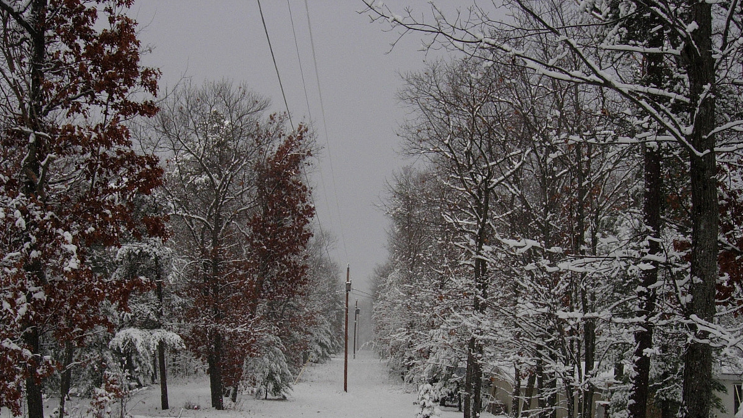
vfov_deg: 21.4
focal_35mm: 55
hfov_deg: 37.8
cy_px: 366
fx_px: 1083
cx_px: 342
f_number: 2.8
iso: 64
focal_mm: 7.8
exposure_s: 1/939
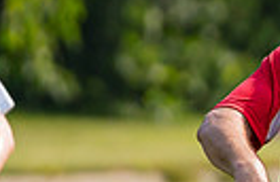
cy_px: 166
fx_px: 13539
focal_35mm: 1753
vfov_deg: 0.8
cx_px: 580
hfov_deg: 1.2
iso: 400
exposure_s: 1/4000
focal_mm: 200
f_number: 2.8
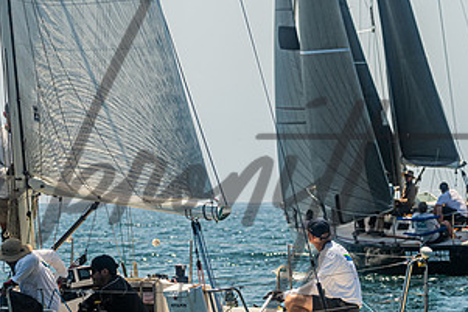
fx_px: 4734
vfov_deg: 3.8
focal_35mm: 364
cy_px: 123
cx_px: 197
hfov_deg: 5.7
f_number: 6.3
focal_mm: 145
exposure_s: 1/3200
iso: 400
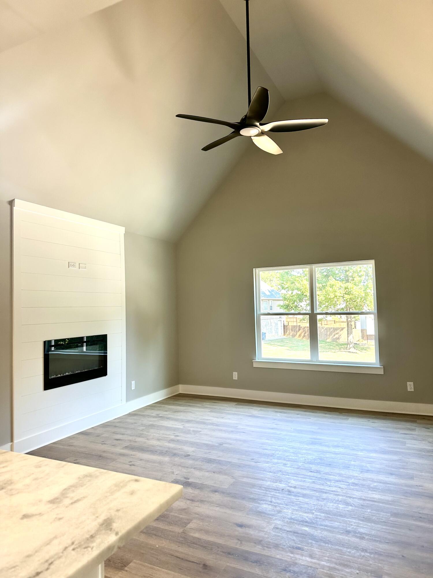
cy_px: 289
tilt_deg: +3.2
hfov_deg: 56.8
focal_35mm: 24
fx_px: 400
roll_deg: +0.5
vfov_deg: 71.6
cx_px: 216
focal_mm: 6.86
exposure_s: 1/163
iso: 64
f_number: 1.78
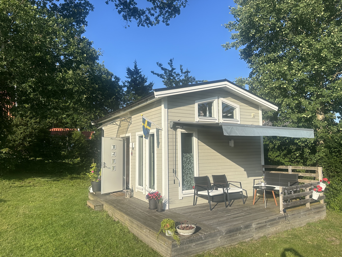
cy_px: 128
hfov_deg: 71.6
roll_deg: +0.9
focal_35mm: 24
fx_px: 237
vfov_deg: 56.8
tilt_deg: +5.6
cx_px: 171
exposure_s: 1/4545
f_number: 1.78
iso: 80
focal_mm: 6.86
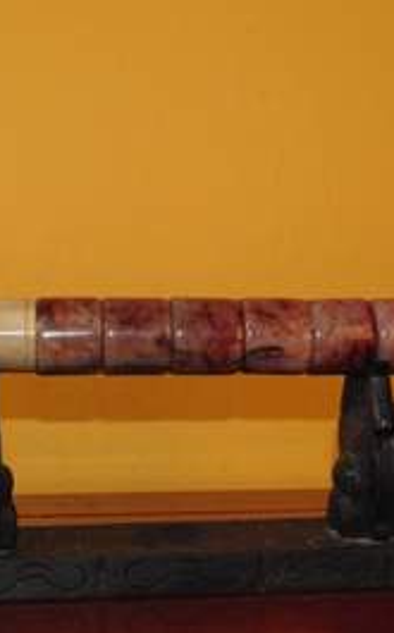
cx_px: 74
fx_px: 1223
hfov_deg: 18.1
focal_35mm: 71
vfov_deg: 29.0
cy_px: 315
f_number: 8
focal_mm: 30.63
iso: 1600
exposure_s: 1/45
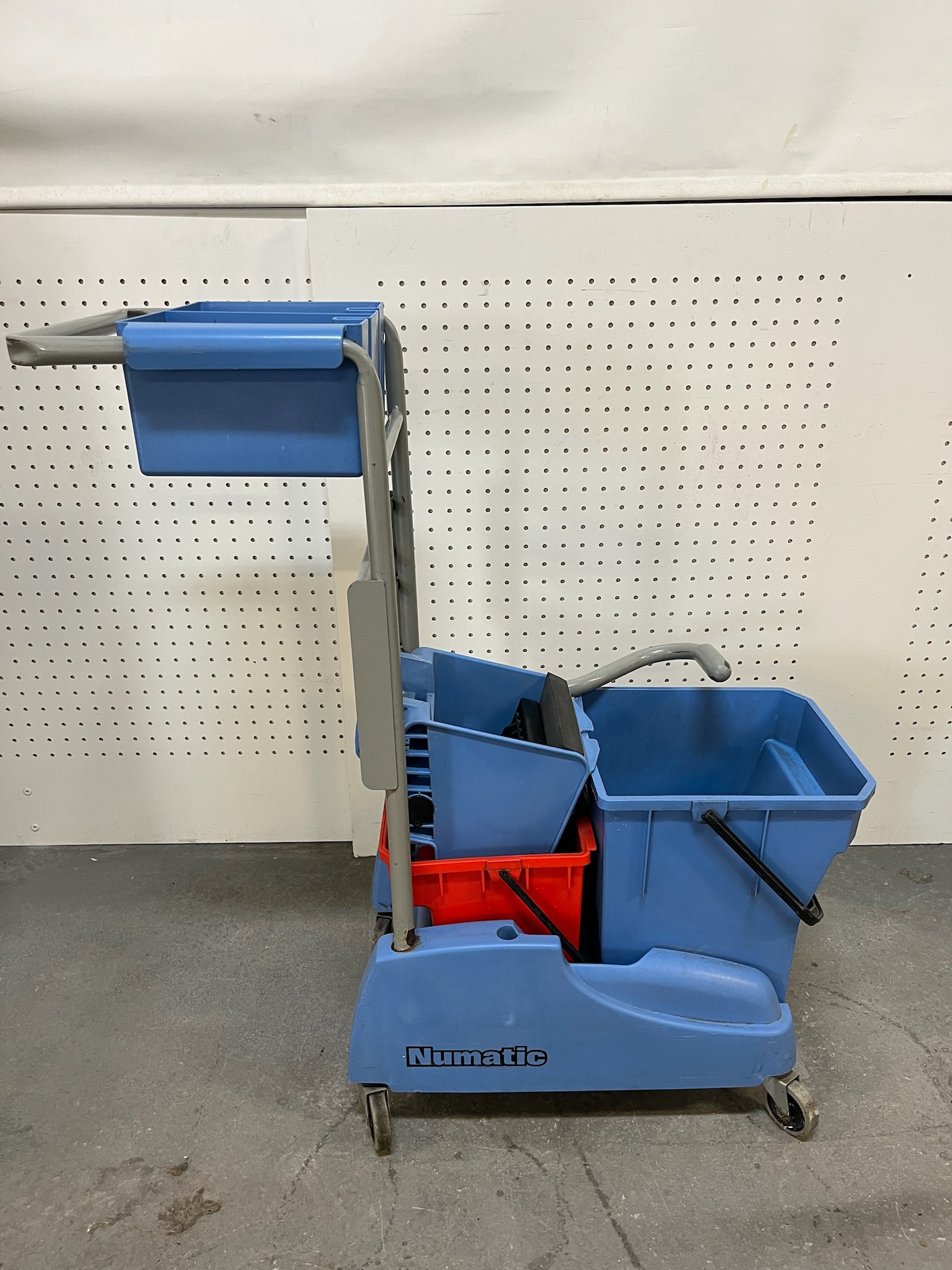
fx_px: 953
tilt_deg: -23.9
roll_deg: +3.1
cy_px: 635
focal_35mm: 26
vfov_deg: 67.3
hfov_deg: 53.1
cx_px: 476
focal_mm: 5.1
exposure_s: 1/50
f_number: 1.6
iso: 64
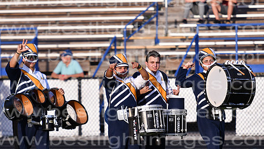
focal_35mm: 373
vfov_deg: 3.3
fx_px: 2613
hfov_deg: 5.8
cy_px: 99
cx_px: 133
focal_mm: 170
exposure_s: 1/3200
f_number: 3.2
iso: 400
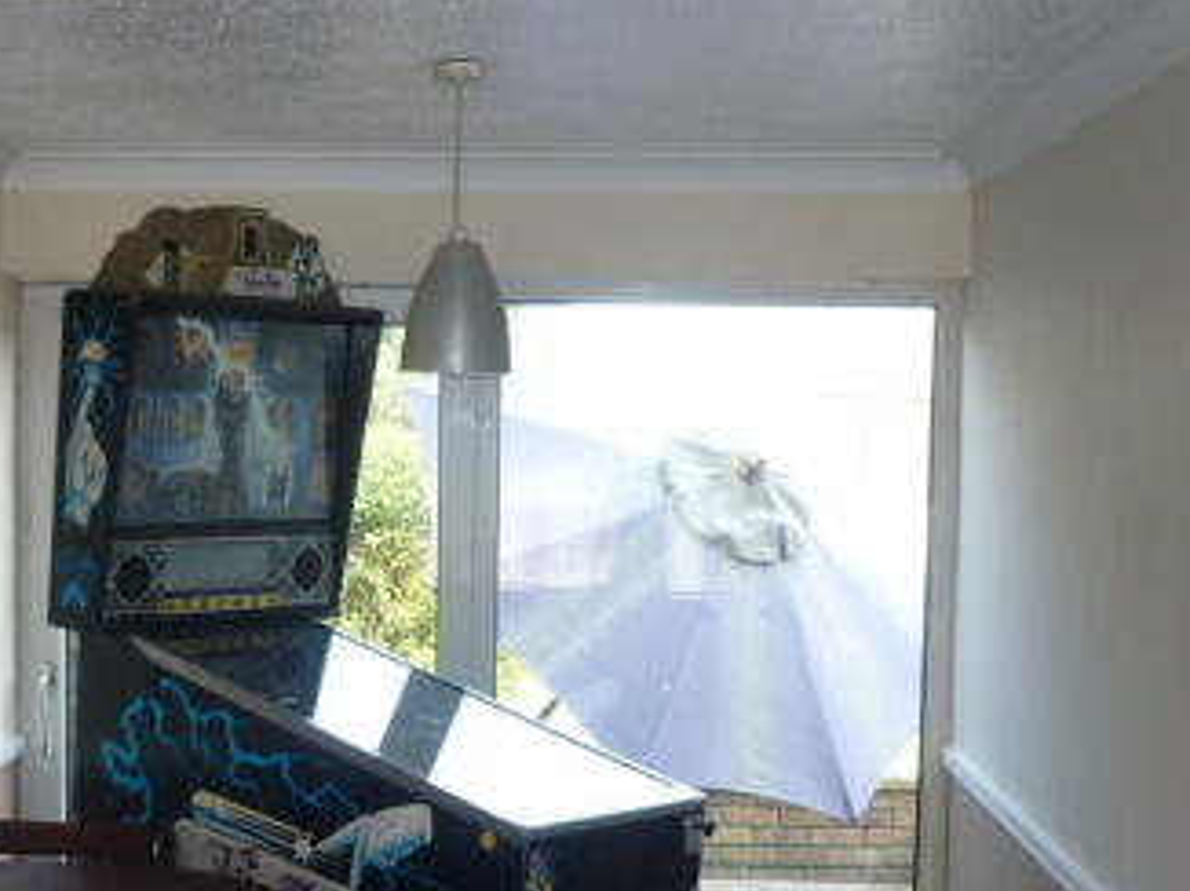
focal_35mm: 59
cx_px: 392
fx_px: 2027
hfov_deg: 32.4
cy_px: 612
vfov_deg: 24.6
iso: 100
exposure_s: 1/100
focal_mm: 5.5
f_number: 2.8
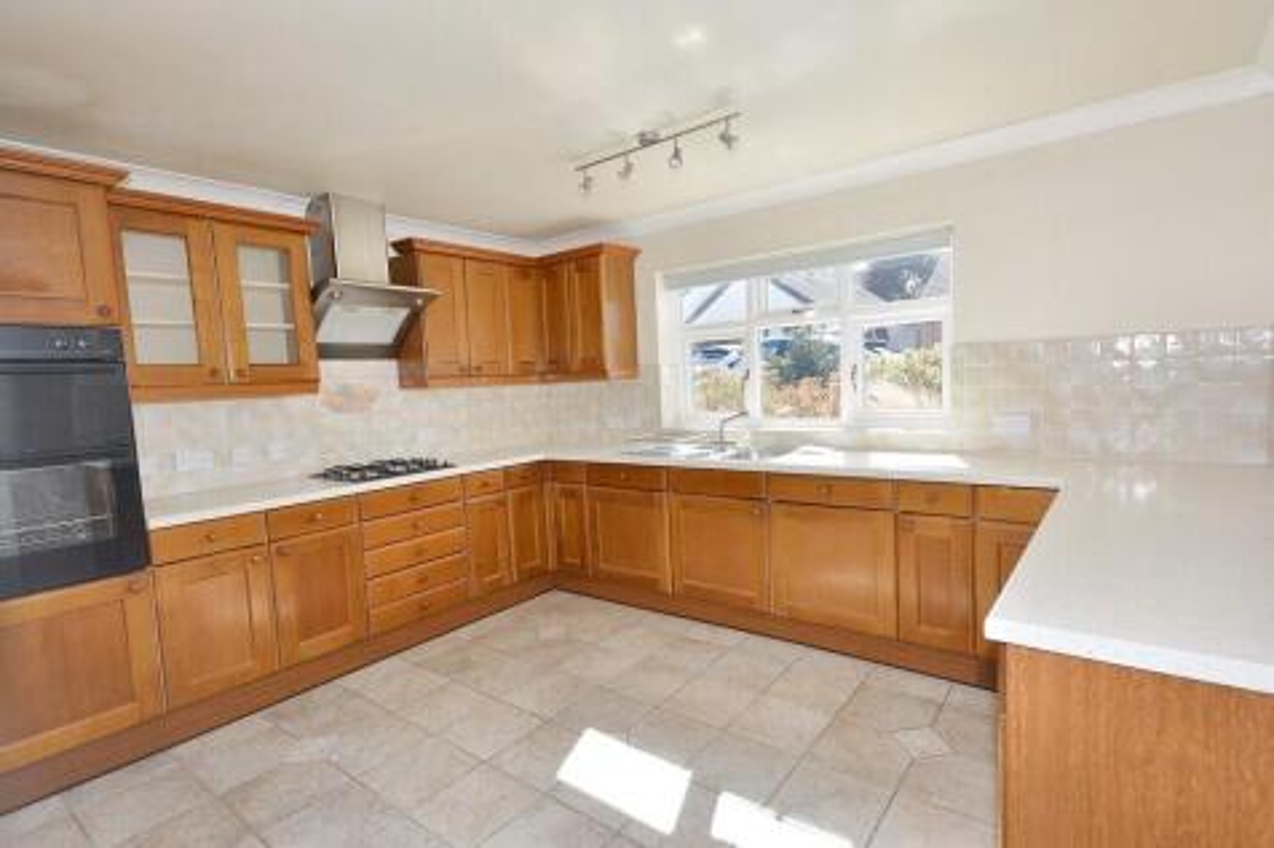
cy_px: 424
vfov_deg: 77.3
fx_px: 531
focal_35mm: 15
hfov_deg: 100.4
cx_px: 637
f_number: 5.6
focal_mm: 10
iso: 200
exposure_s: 1/125
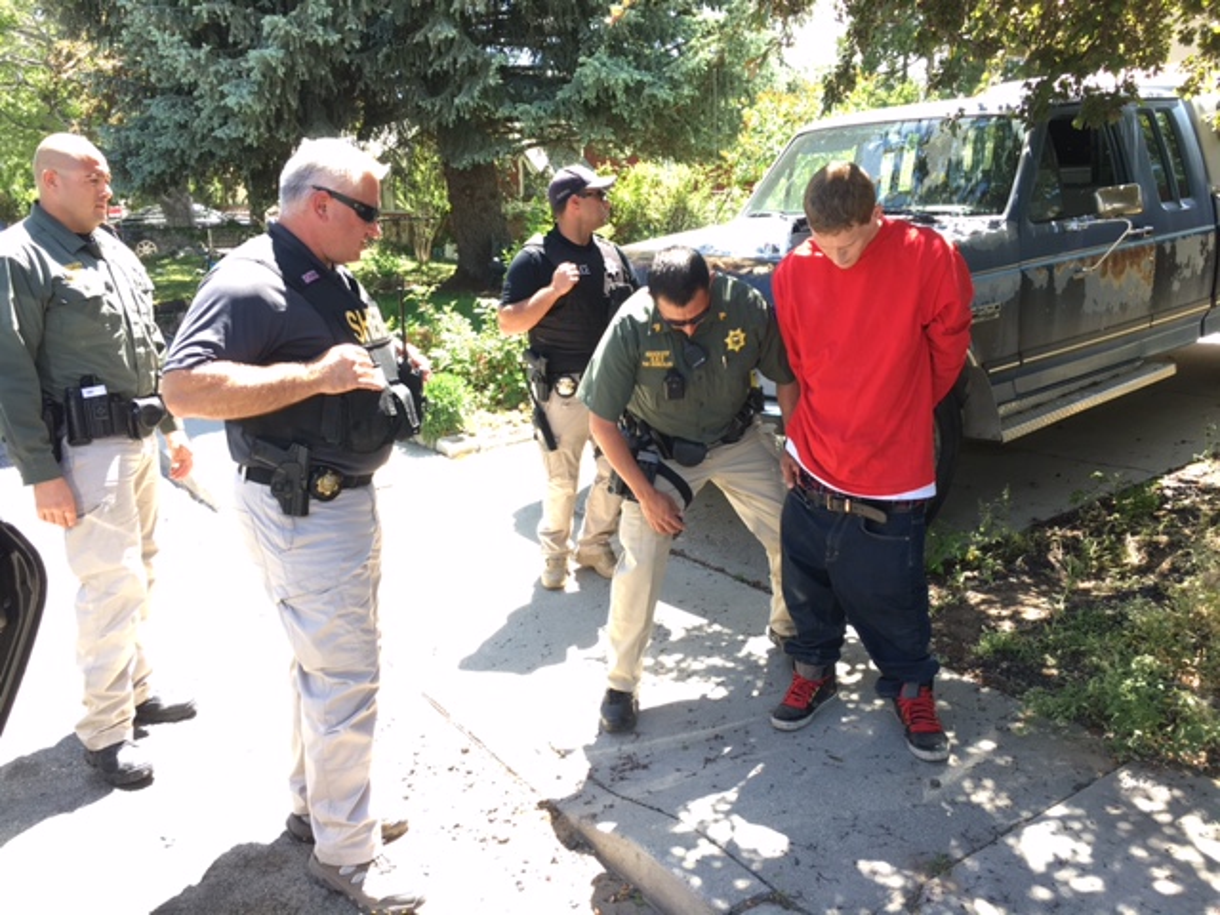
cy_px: 458
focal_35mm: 29
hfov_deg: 61.7
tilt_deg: -13.5
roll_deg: +1.8
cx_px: 610
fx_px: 1022
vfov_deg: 48.2
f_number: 2.2
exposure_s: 1/120
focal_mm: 4.15
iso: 32
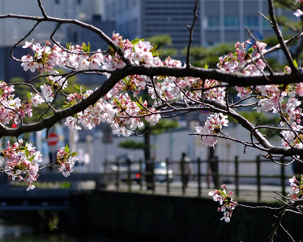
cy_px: 167
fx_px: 1426
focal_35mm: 159
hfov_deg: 12.1
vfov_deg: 9.7
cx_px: 35
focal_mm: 55
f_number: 4
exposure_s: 1/1400
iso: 200
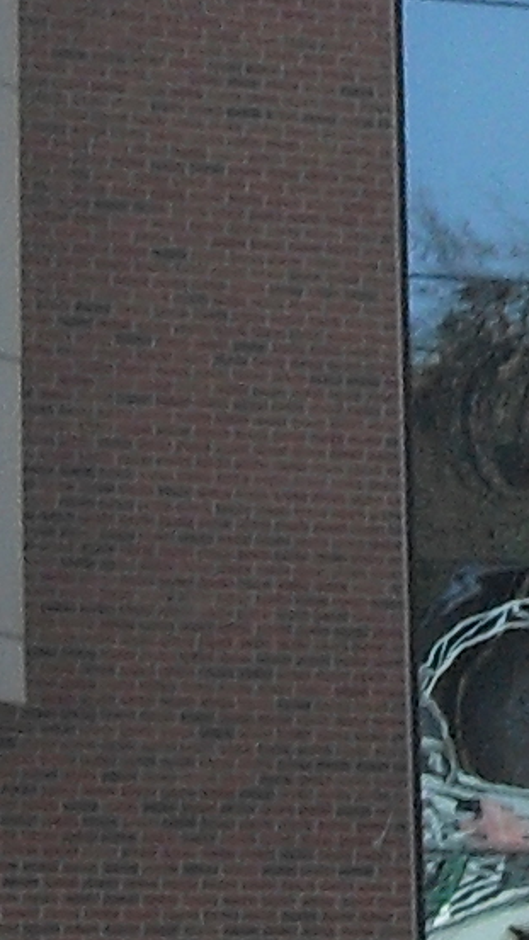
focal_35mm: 238
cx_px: 781
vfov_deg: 8.9
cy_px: -255
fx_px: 5936
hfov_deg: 5.1
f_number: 8.9
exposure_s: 1/60
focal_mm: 6.3
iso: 80
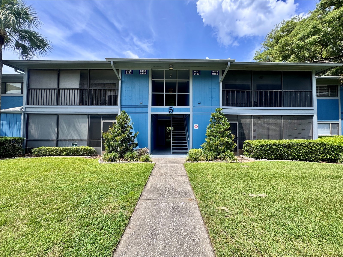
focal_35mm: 14
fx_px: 139
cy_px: 128
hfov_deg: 102.1
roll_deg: -0.4
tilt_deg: +1.4
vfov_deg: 85.7
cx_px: 172
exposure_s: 1/771
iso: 50
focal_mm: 2.22
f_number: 2.2
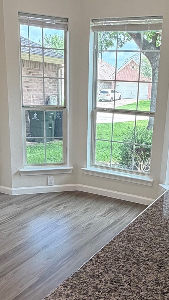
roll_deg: -3.1
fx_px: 319
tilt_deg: -15.9
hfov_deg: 29.4
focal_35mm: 40
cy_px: 183
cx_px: 118
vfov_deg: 50.1
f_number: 2.2
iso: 125
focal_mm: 2.22
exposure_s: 1/120
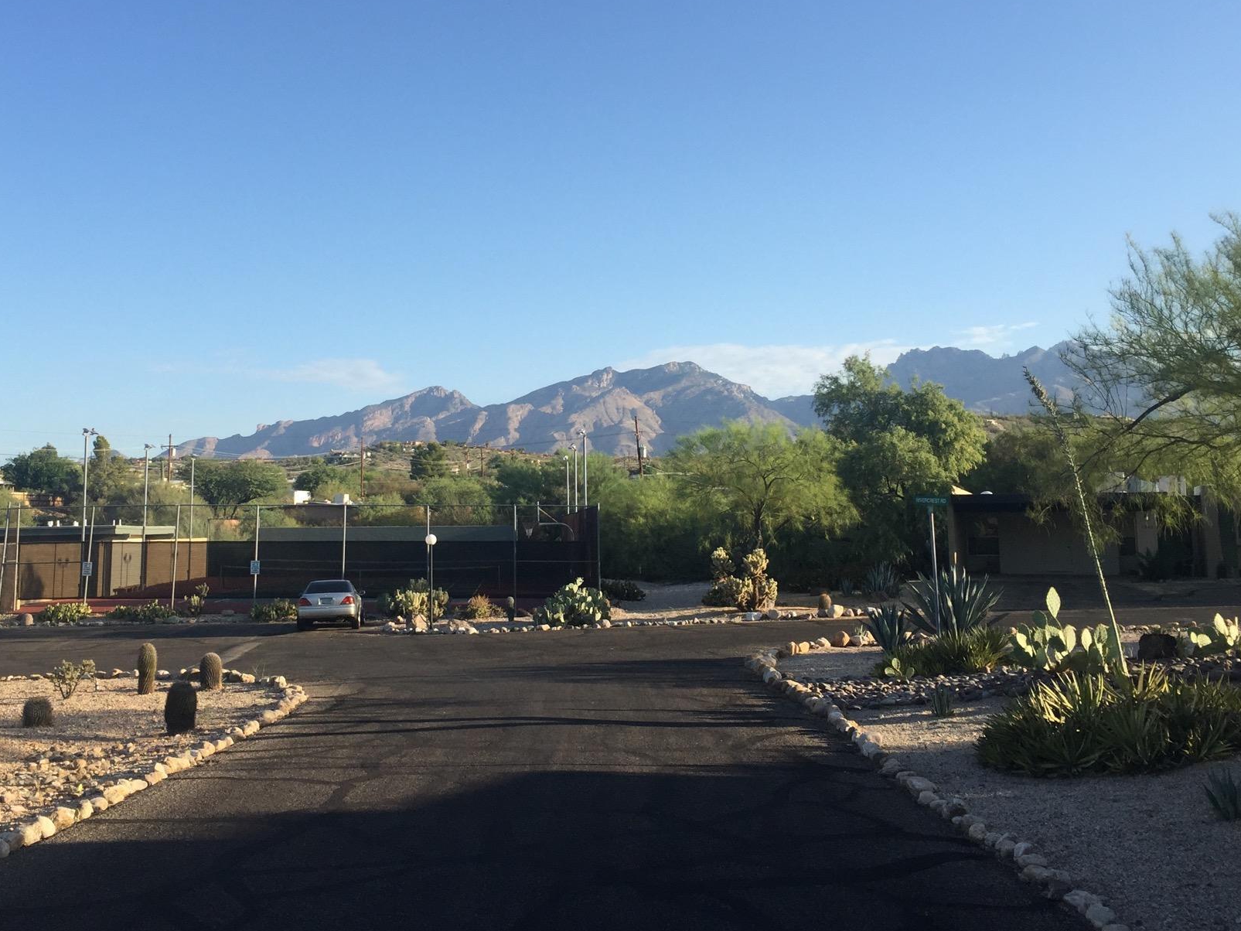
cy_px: 373
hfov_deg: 50.0
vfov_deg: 38.5
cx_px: 528
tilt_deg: +7.3
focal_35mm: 37
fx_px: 1327
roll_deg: -0.4
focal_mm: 4.15
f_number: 2.2
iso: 32
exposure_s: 1/1041
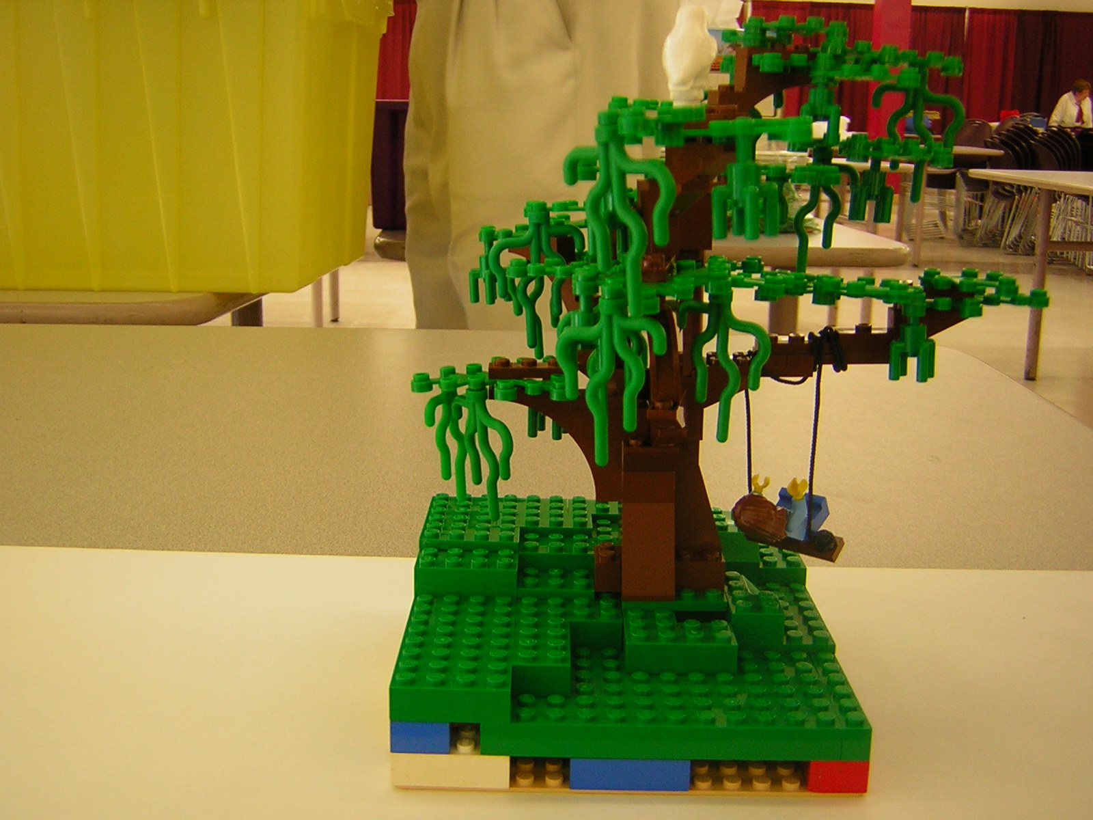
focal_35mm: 40
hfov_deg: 46.8
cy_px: 410
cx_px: 546
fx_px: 1263
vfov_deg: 36.0
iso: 50
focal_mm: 5.2
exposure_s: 1/5.9
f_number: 2.7
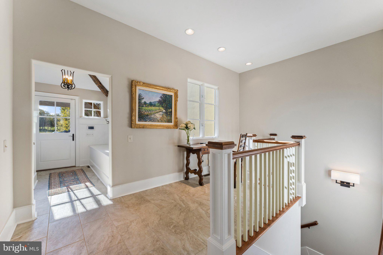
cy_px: 128
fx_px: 149
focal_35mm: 14
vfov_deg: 81.2
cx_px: 192
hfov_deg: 104.3
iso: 640
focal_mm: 14
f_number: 8
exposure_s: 1/13
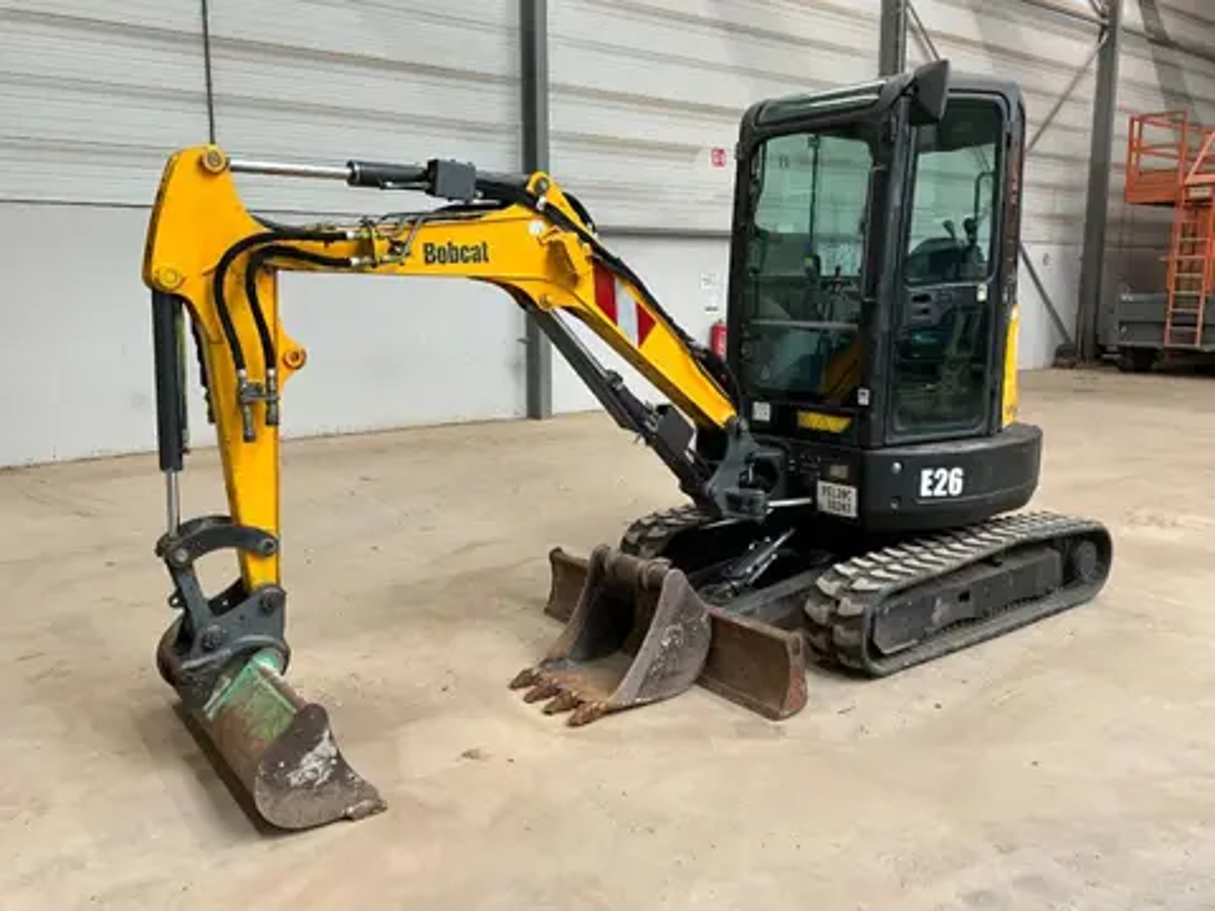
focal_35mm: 29
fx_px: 1018
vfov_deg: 48.2
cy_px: 456
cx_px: 608
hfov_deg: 61.7
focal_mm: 3
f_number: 1.8
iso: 125
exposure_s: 1/60
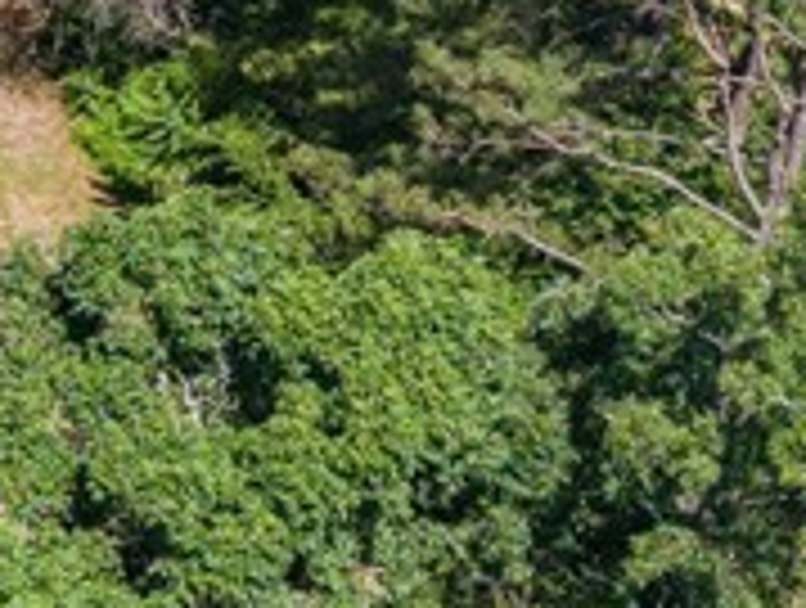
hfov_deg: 13.0
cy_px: -14
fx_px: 3196
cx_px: -653
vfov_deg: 10.8
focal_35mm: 137
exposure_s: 1/1250
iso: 100
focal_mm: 8.67
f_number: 1.8
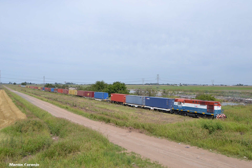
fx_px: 231
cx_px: 126
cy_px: 84
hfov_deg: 57.2
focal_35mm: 33
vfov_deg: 40.0
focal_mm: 22
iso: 100
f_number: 7.1
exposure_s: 1/400
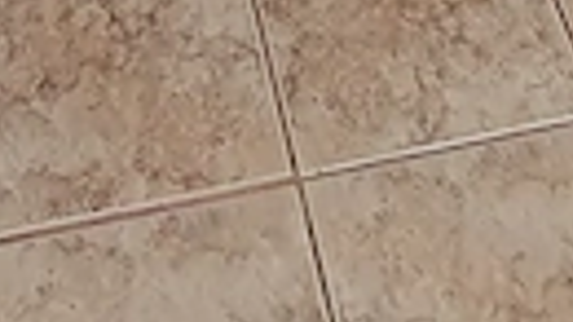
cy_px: -1226
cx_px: 238
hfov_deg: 19.6
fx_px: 1655
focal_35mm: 109
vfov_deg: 6.6
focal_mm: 1.8
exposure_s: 1/50
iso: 125
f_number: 2.2
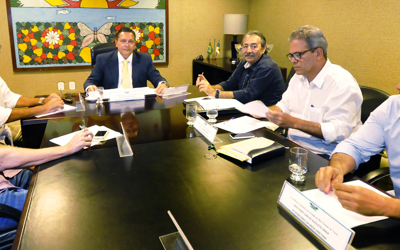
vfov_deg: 49.1
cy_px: 62
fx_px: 262
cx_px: 199
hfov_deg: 74.8
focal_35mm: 24
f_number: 3.5
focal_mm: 10
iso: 2500
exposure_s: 1/30
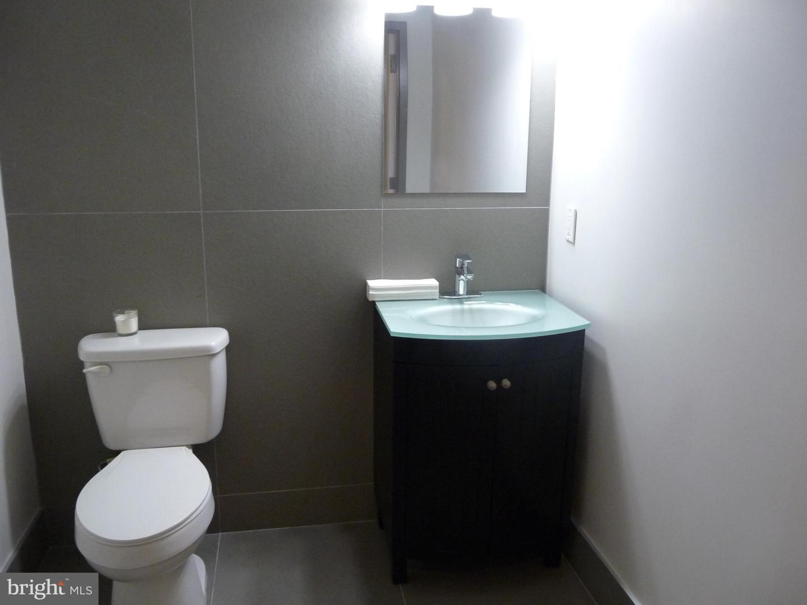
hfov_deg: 56.8
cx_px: 404
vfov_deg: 44.2
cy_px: 302
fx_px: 746
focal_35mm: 32
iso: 320
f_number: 3.5
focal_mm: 5.3
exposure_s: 1/30
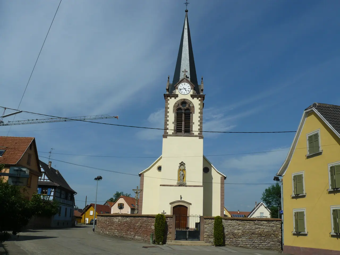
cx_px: 170
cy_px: 128
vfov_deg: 39.7
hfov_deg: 51.4
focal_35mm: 36
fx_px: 354
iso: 100
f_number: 8
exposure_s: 1/500
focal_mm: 6
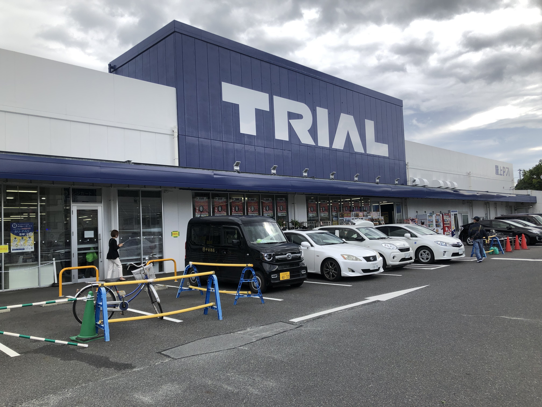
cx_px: 271
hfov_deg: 63.4
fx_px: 438
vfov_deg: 49.7
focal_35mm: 28
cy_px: 204
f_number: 1.8
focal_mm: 3.99
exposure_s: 1/1066
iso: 20
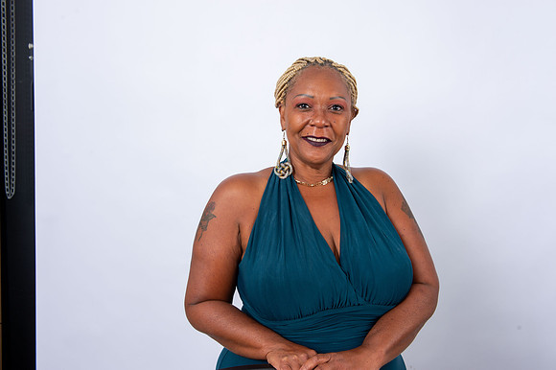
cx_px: 278
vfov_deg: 37.8
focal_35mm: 35
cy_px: 185
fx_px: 540
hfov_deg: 54.5
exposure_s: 1/200
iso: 100
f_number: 8
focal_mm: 35
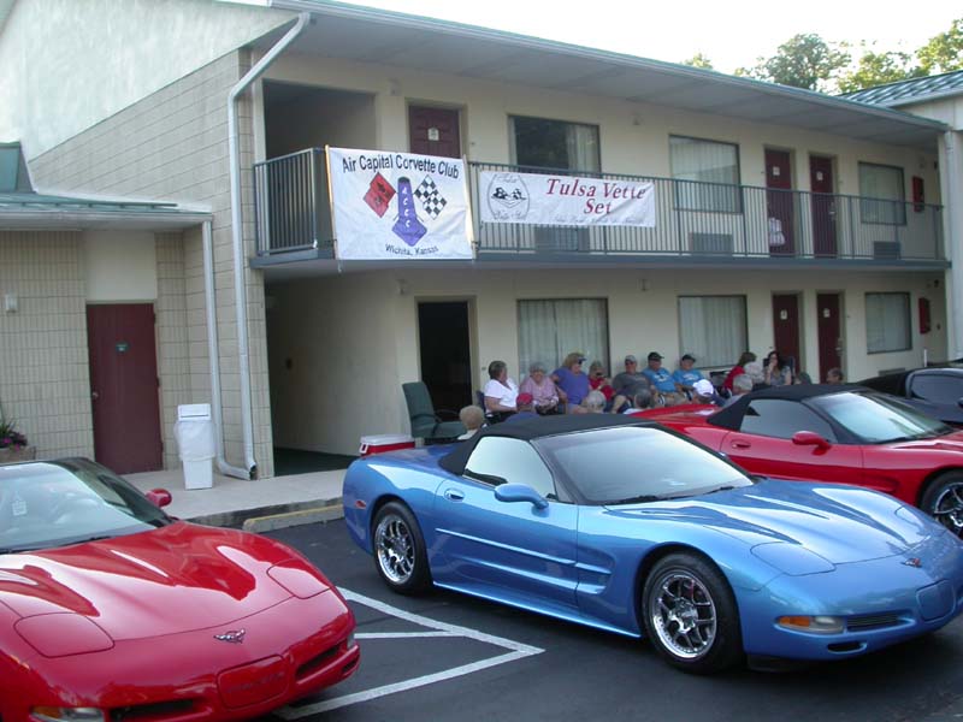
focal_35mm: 38
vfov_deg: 37.7
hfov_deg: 49.0
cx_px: 482
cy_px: 361
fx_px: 1057
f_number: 3.7
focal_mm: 7.85
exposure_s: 1/87.8
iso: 100
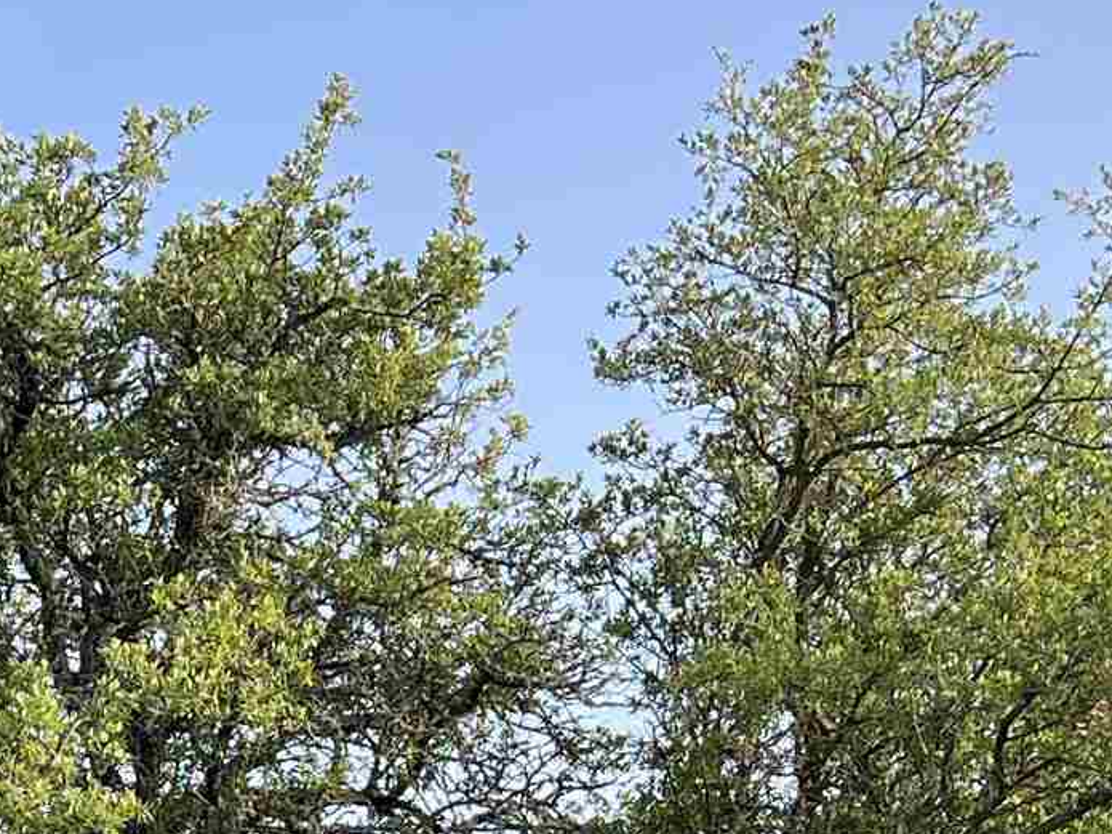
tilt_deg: +1.4
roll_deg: -0.4
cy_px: 1583
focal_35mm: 115
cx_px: -112
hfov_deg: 16.6
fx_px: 3694
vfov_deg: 11.7
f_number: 1.5
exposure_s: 1/808
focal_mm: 5.7
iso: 50
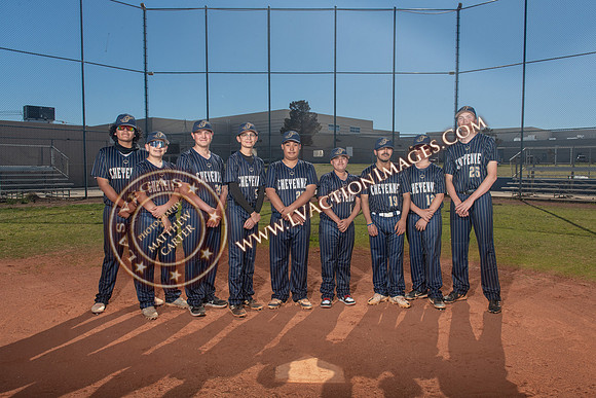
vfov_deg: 46.4
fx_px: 464
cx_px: 299
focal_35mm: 28
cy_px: 199
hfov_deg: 65.4
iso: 320
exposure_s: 1/250
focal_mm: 27
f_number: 10
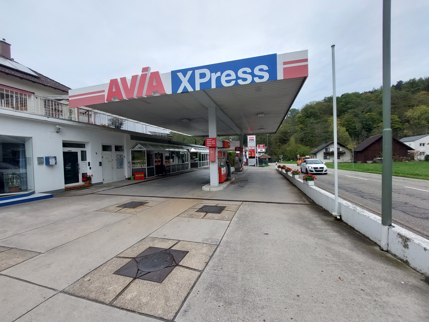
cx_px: 214
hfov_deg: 106.2
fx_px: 161
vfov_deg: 89.9
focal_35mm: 13
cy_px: 161
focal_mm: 1.74
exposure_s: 1/278
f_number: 2.2
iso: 50
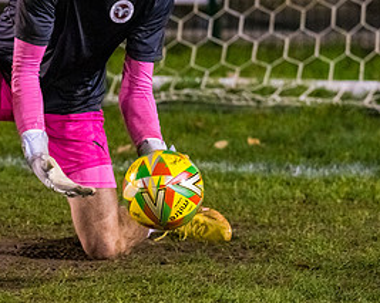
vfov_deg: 4.1
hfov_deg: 5.2
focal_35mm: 373
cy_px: 94
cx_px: -56
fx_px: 4190
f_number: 2.8
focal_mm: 135
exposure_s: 1/640
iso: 2000
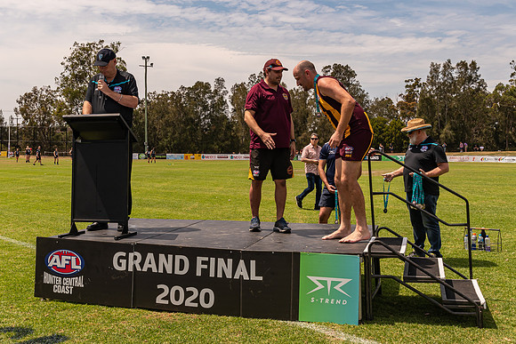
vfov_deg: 30.9
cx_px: 239
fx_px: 621
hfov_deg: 45.1
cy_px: 147
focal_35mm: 43
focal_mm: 25
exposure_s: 1/800
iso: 200
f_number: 8
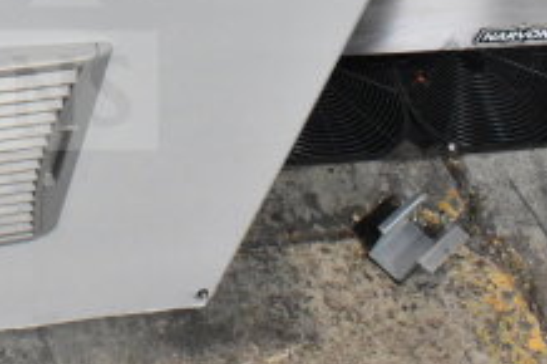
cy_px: -49
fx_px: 1275
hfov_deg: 22.2
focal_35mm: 84
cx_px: -125
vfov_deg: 15.7
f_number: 10
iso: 6400
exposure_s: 1/320
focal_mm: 20
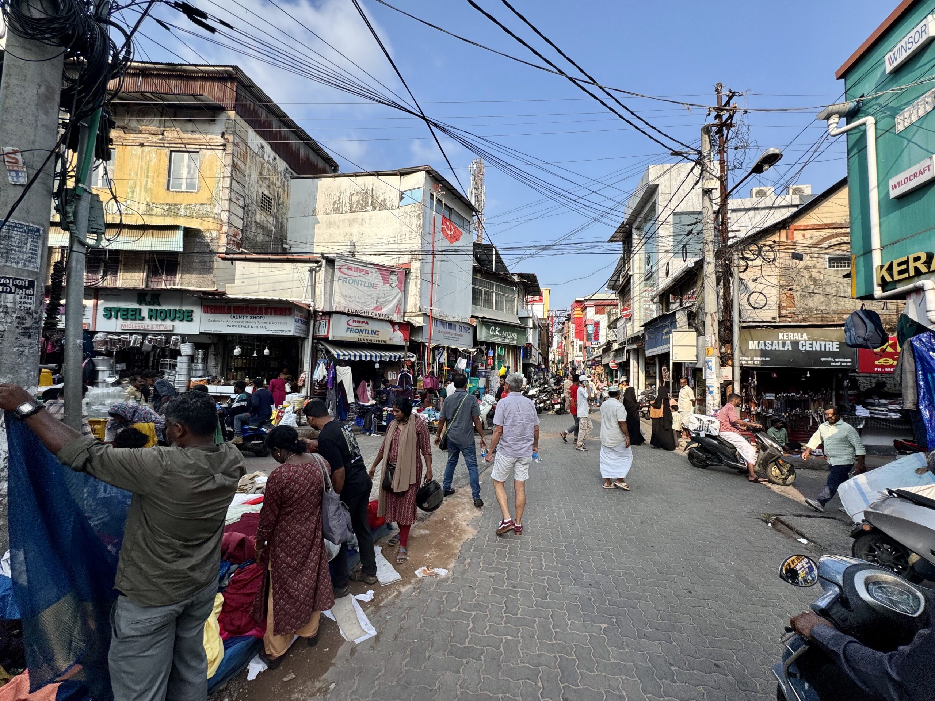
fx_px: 378
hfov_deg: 102.1
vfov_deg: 85.7
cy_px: 350
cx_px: 468
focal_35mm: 14
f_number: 2.2
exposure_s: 1/1277
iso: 40
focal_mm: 2.22
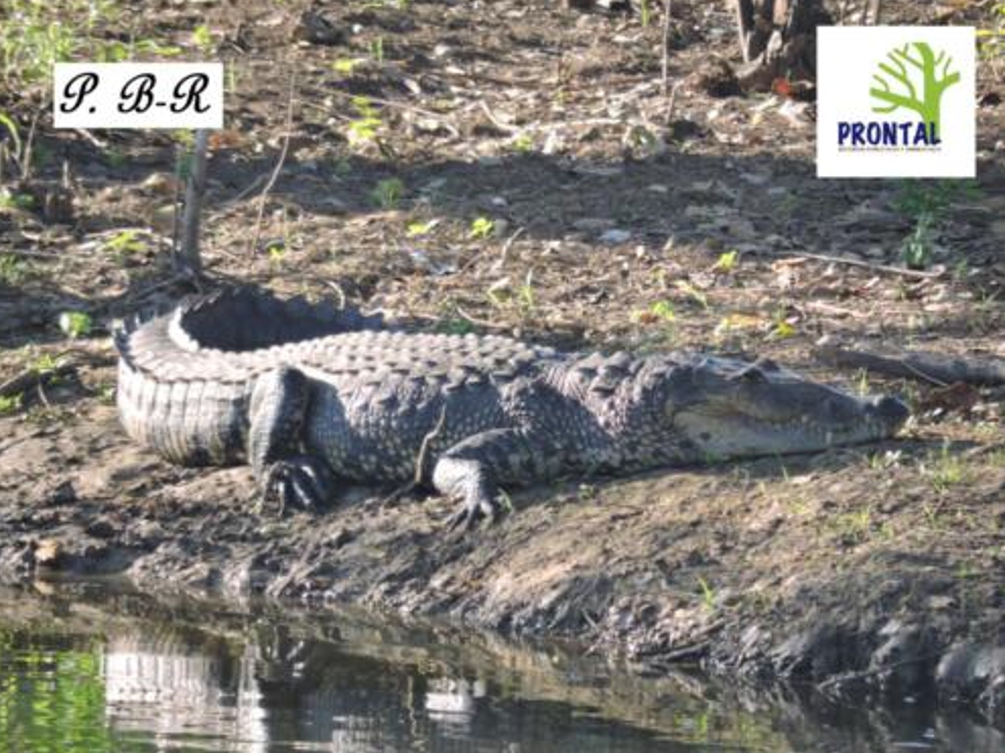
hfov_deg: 2.0
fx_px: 29316
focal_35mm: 1010
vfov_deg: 1.5
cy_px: 374
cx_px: 499
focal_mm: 180
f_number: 5.9
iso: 400
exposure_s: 1/250
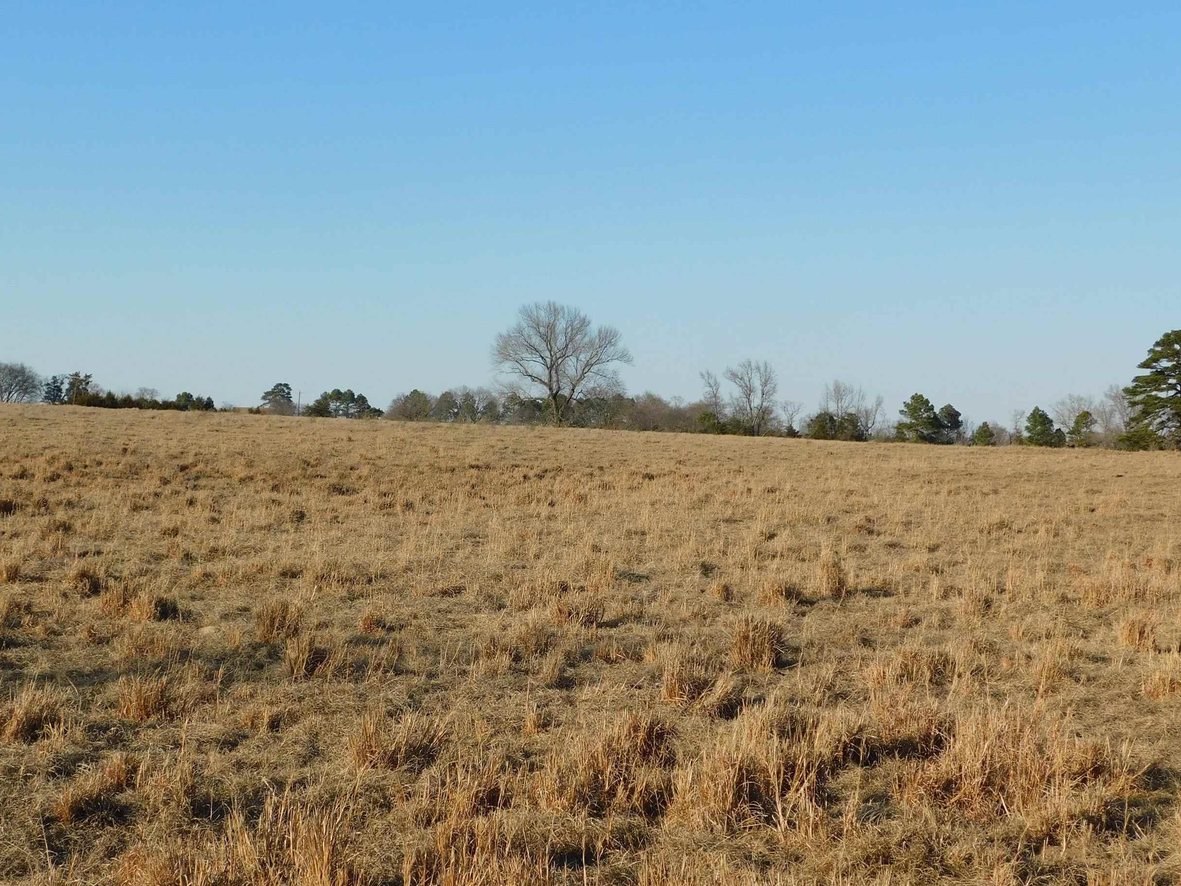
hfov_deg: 33.7
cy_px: 498
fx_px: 1945
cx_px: 518
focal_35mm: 57
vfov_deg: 25.6
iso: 125
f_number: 3.7
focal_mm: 8
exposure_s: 1/1000
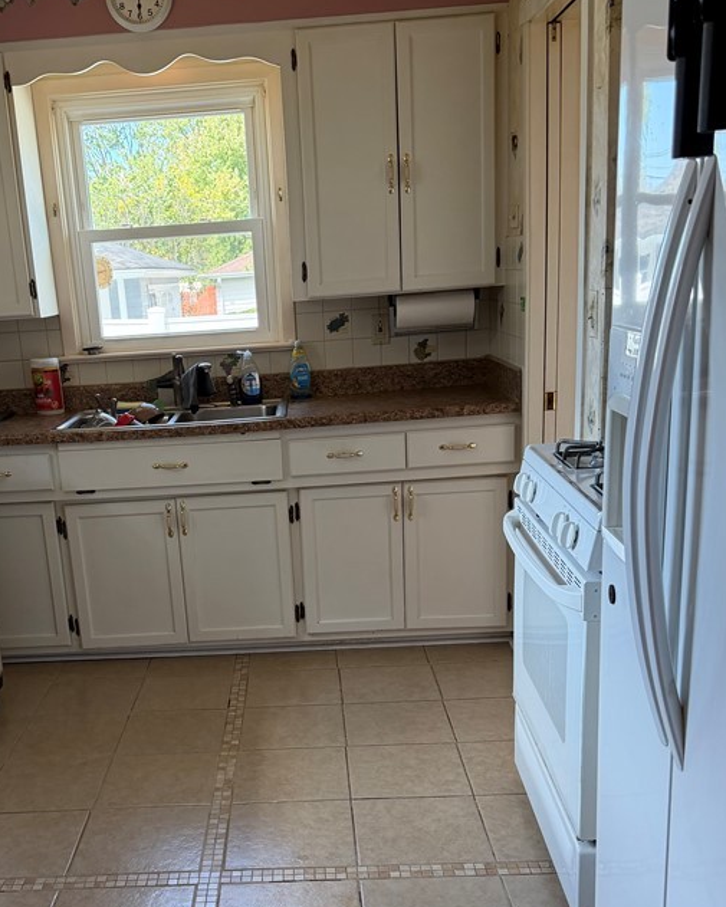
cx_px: 244
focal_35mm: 38
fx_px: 1020
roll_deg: +3.3
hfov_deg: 38.7
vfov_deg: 47.4
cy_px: 581
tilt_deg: -16.1
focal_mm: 6.76
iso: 200
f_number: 1.78
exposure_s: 1/217
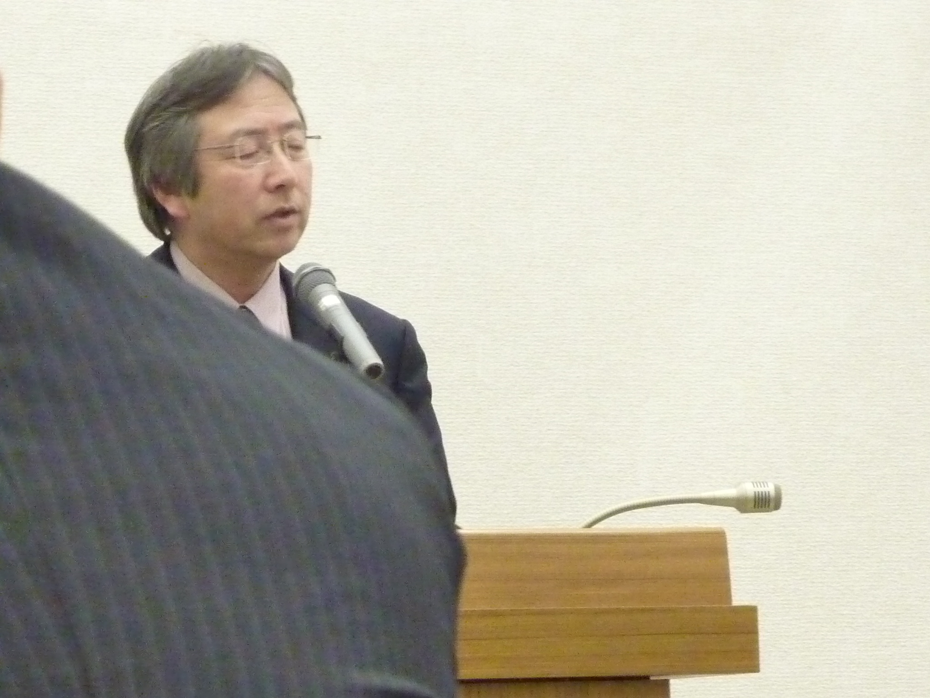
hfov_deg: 9.2
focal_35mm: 214
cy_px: 349
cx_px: 465
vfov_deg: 6.9
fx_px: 5749
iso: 1250
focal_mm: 19.5
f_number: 4.4
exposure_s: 1/30
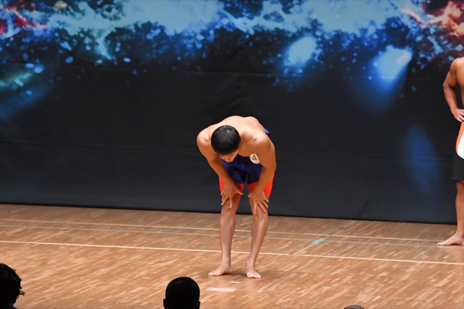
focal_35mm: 285
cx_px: 232
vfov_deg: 4.8
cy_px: 154
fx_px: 3672
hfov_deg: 7.2
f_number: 5.6
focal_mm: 190
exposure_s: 1/400
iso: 8000
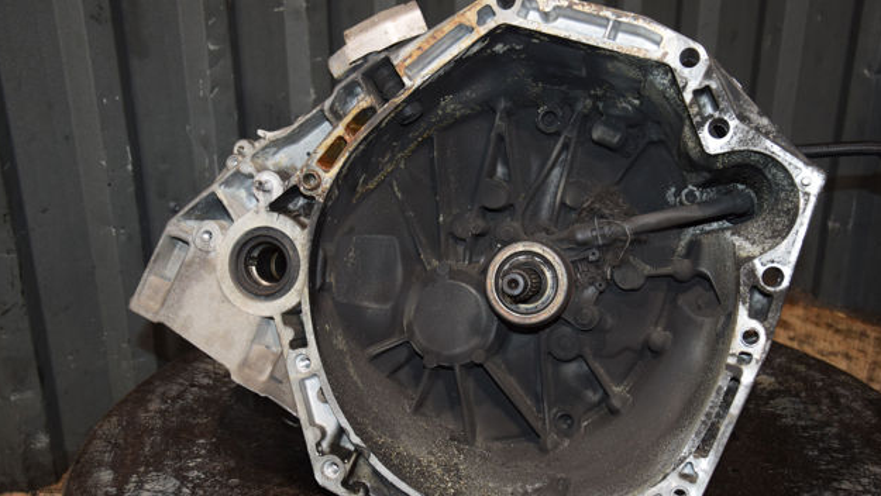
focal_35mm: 45
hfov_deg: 45.5
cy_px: 278
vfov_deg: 26.5
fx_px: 1052
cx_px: 445
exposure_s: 1/60
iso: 800
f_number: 5
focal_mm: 28
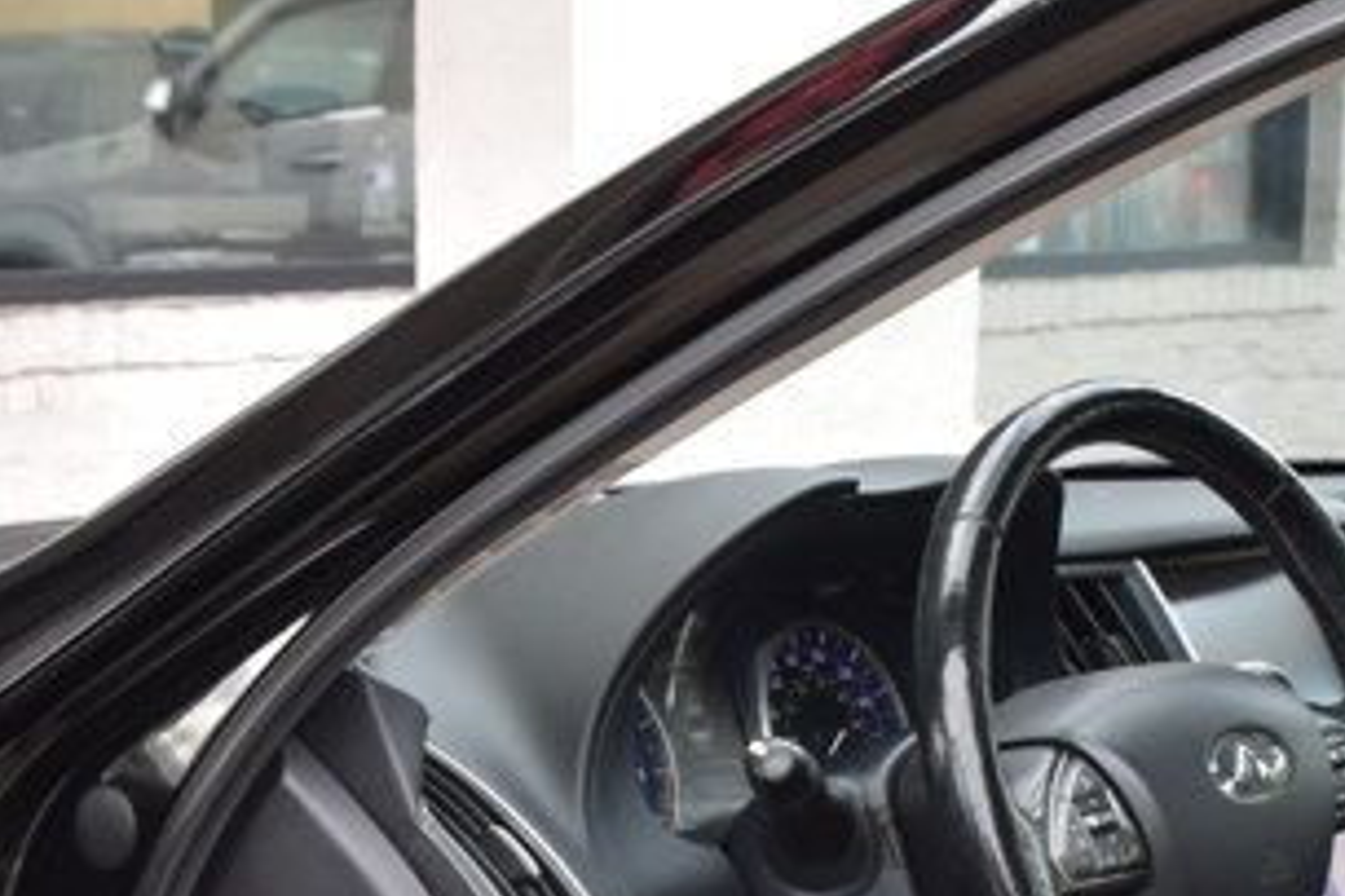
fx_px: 4891
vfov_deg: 10.3
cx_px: 485
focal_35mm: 131
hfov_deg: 15.6
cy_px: 1002
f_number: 8
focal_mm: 26
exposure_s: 1/80
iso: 400
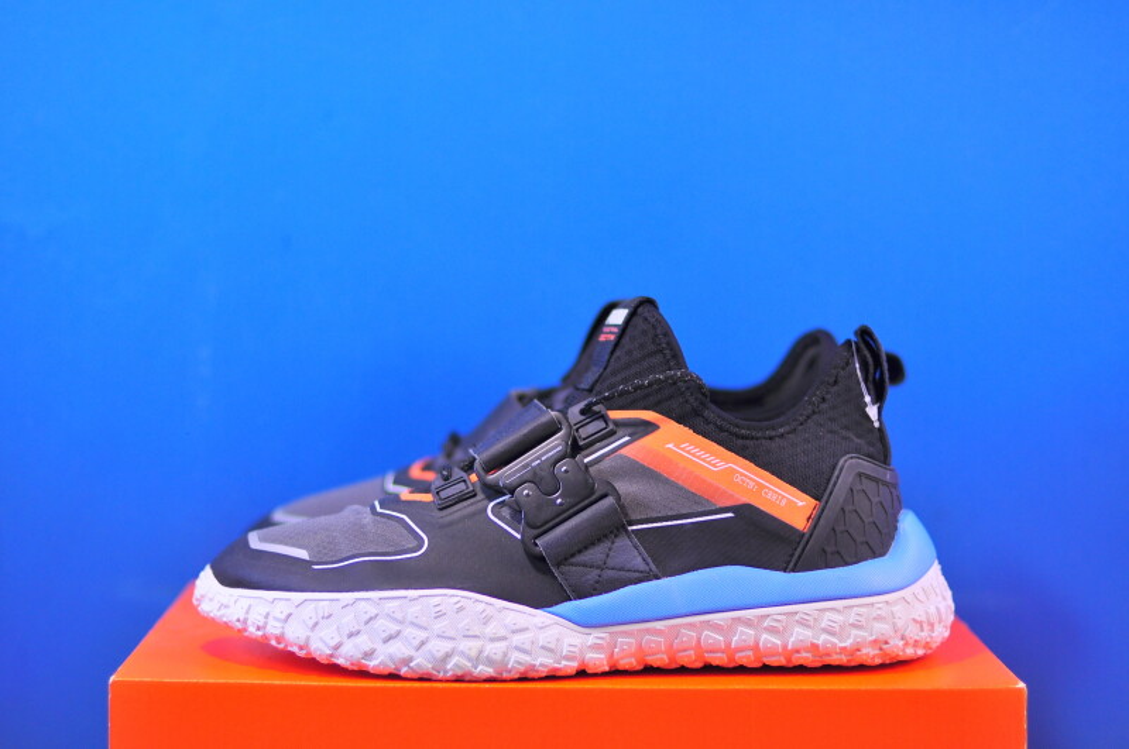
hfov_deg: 27.0
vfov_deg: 18.1
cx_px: 564
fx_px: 2349
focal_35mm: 75
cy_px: 374
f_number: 2
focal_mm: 50
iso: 250
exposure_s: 1/320
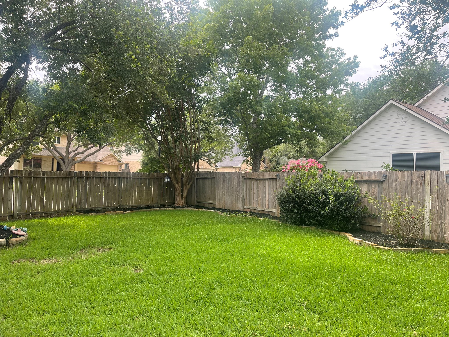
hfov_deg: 69.4
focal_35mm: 25
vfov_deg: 54.9
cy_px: 168
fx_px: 324
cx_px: 224
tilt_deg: +0.5
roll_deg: -1.7
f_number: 1.6
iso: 32
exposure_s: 1/509
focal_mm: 5.1
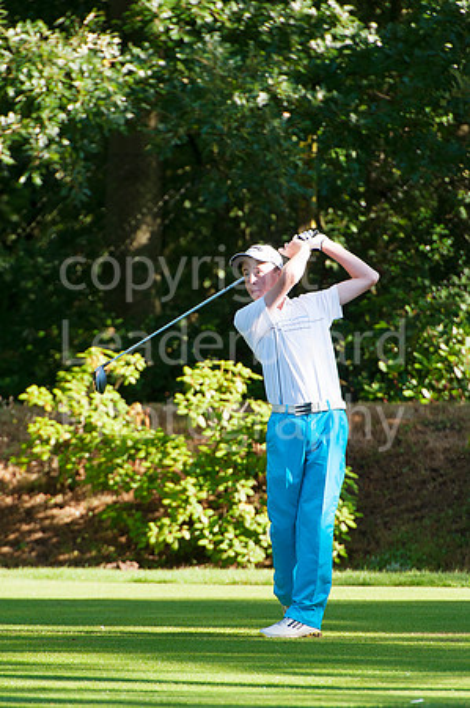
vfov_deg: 5.2
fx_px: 7851
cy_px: 354
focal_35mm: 400
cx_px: 235
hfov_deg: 3.4
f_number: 8
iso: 1000
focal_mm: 400
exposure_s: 1/500
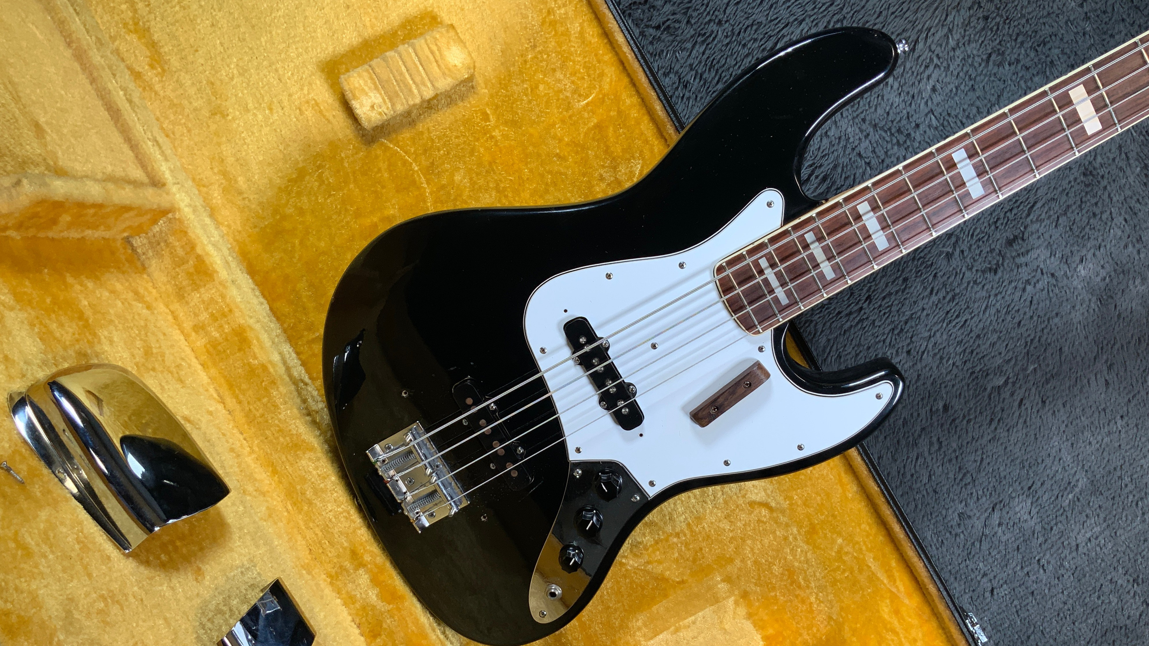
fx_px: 975
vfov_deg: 36.6
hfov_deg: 61.0
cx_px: 577
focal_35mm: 32
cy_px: 371
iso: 20
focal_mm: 3
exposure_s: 1/156
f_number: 1.8
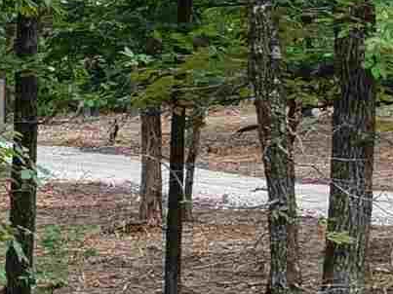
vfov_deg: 8.0
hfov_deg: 9.1
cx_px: -712
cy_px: 412
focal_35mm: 183
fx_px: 2077
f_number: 1.8
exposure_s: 1/250
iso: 100
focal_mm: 8.67
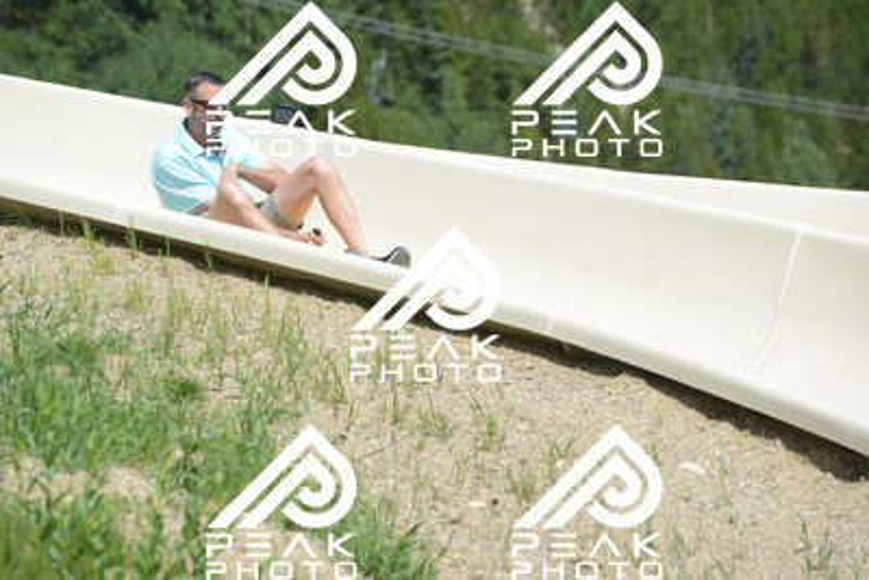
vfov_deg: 7.0
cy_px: 290
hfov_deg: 10.5
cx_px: 434
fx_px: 4709
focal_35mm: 195
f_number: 6.3
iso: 200
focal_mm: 195
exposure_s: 1/640
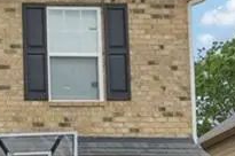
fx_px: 619
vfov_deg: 14.3
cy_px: 126
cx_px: -143
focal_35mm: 95
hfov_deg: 18.4
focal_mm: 19
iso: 400
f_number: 8
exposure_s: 1/1000
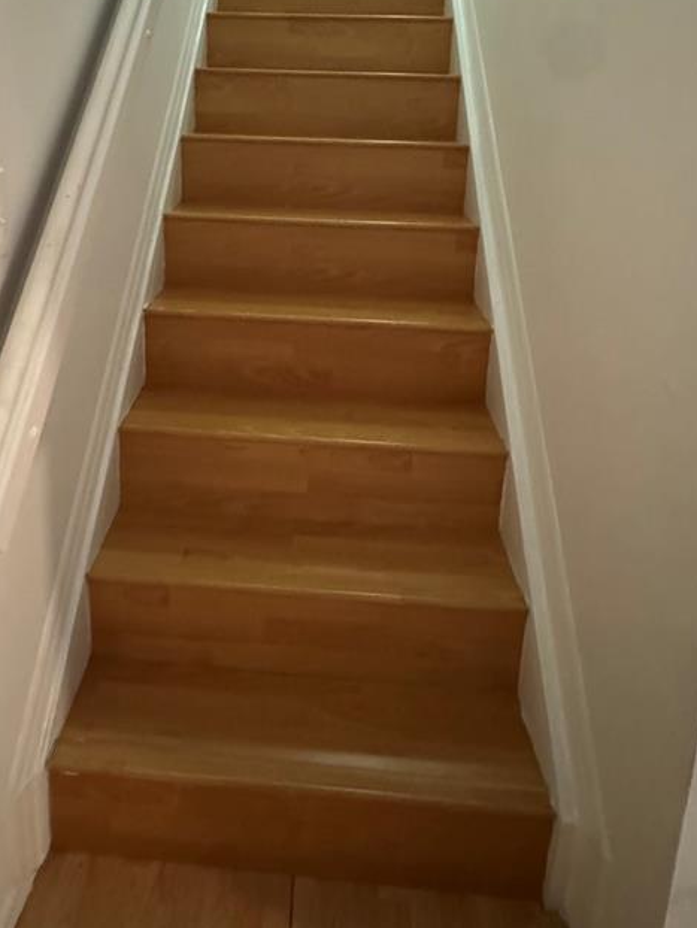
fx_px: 724
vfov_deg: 61.6
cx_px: 276
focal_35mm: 27
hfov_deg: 51.0
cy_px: 230
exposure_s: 1/40
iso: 1250
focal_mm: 2.22
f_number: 2.2
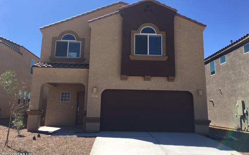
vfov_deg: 40.5
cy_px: 69
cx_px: 125
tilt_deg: +12.6
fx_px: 210
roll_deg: -1.8
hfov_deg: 61.2
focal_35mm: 31
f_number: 2.2
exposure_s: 1/1221
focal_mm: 4.15
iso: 25
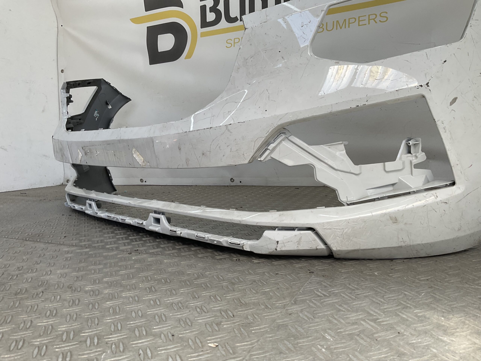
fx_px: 403
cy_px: 180
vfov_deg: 48.2
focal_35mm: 29
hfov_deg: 61.7
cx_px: 240
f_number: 1.8
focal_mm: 3
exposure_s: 1/338
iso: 16
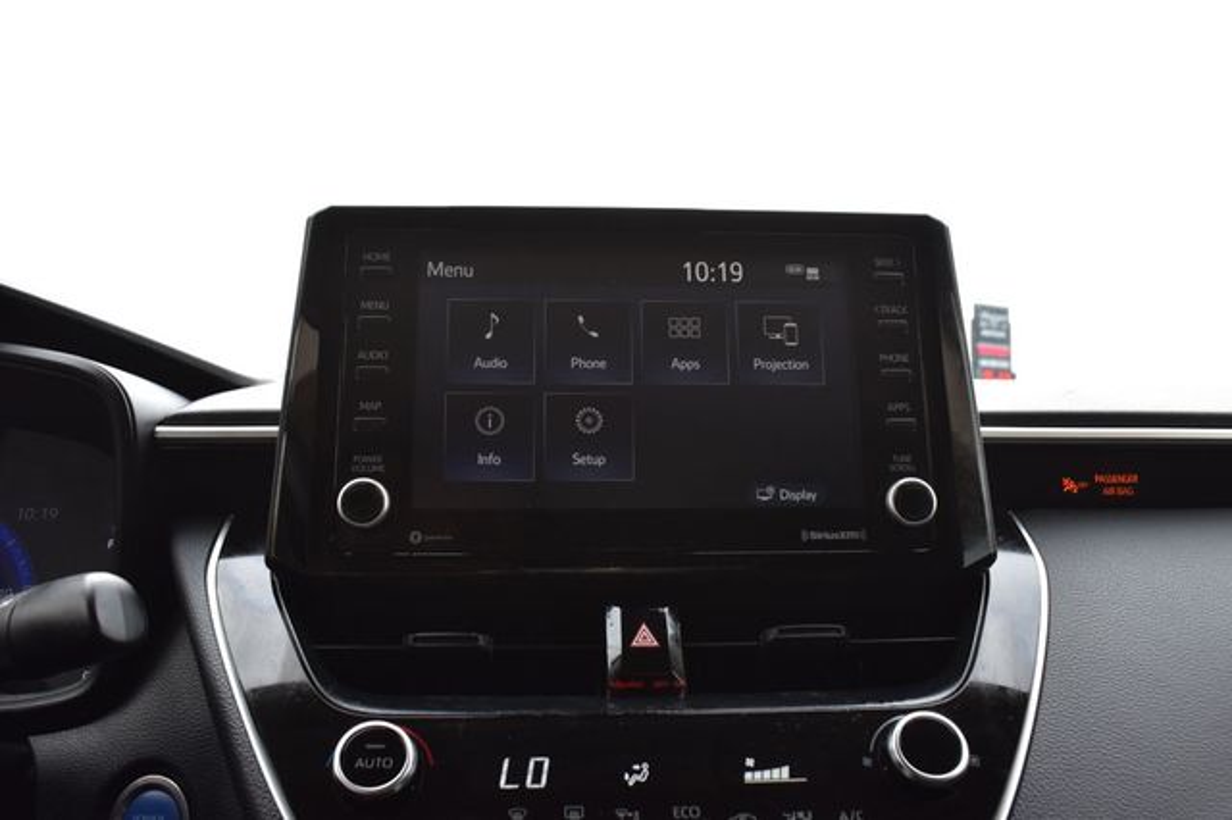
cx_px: 616
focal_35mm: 30
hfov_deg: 62.0
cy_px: 410
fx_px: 1026
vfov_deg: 43.6
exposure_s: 1/100
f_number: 9
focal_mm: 20
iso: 400
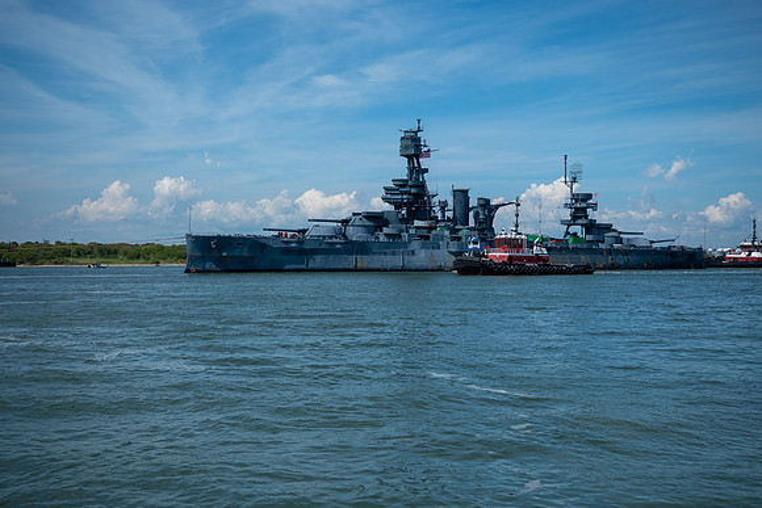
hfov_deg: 42.7
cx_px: 381
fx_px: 974
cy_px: 254
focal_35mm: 46
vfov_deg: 29.3
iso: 160
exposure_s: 1/2400
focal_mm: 30.8
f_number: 4
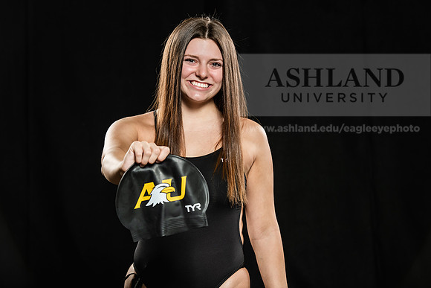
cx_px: 216
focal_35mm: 110
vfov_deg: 12.5
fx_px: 1317
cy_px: 144
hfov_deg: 18.6
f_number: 6.3
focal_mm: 110
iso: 400
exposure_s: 1/250
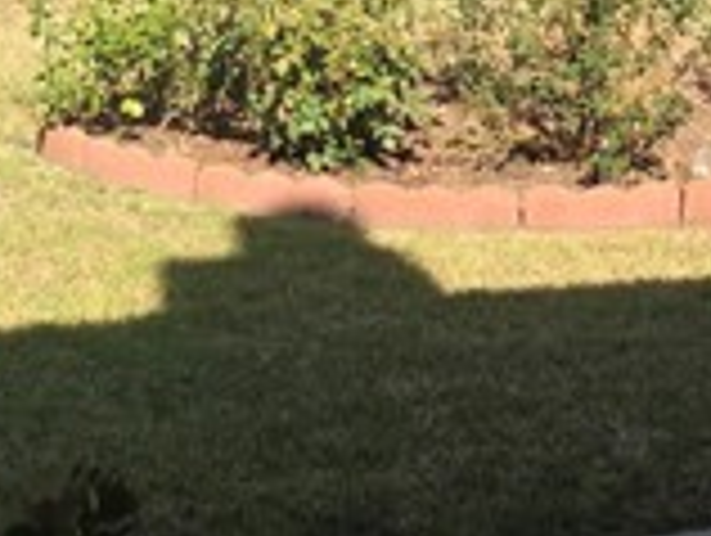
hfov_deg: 21.0
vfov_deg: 15.1
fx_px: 1913
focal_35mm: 93
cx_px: 292
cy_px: -180
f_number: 1.7
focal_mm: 6.3
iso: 80
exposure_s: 1/3273
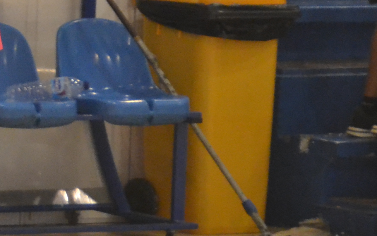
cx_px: -208
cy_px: -7
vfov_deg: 1.2
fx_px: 11149
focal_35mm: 1085
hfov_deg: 1.9
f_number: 6.3
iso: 3200
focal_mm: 200
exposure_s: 1/200
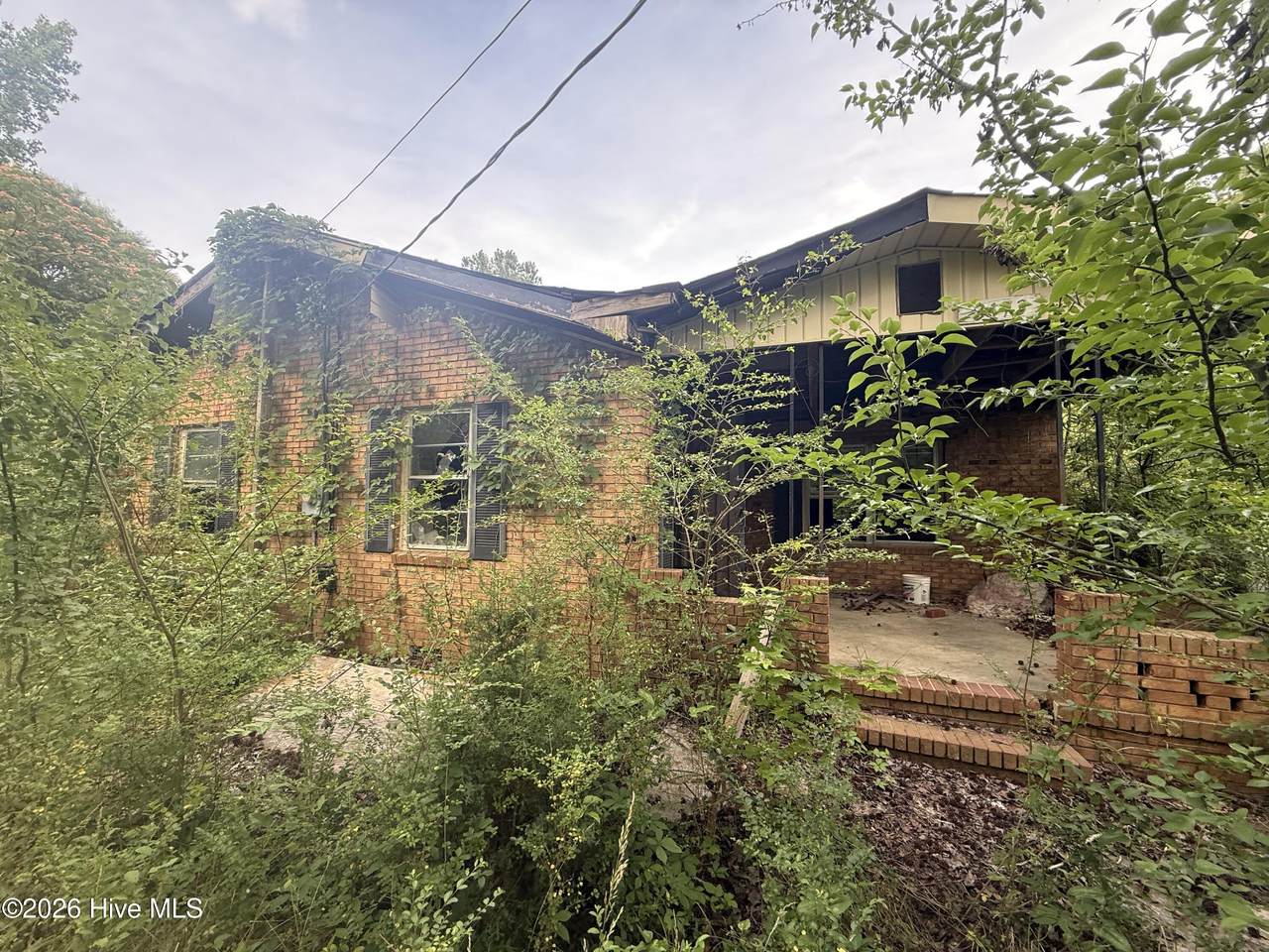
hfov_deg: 102.1
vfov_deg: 85.7
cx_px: 634
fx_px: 513
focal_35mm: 14
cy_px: 476
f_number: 2.2
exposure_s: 1/155
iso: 64
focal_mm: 2.22
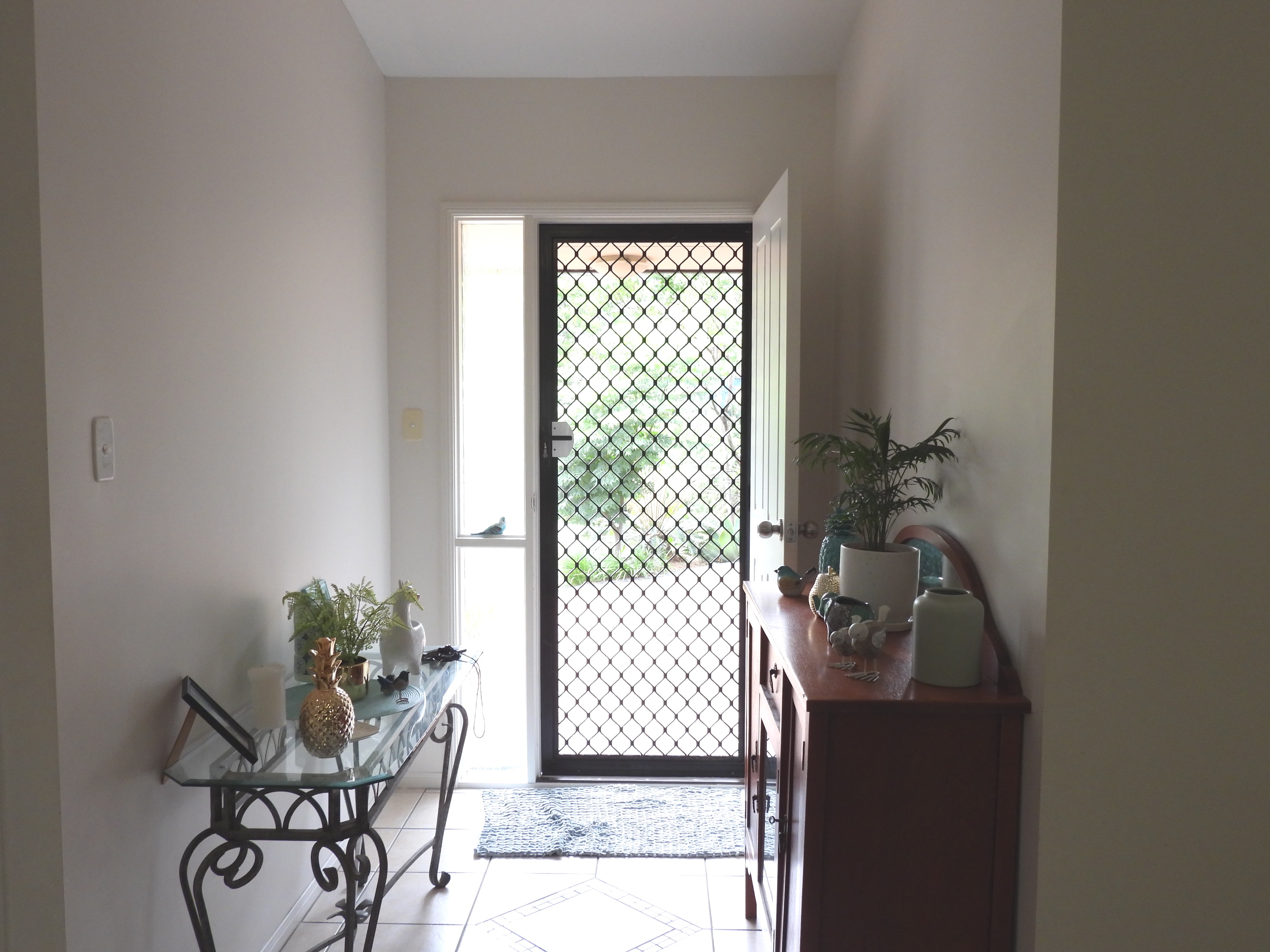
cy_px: 476
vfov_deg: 46.8
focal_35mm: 30
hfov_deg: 60.0
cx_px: 635
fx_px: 1101
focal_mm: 5.4
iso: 200
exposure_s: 1/30
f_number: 3.2
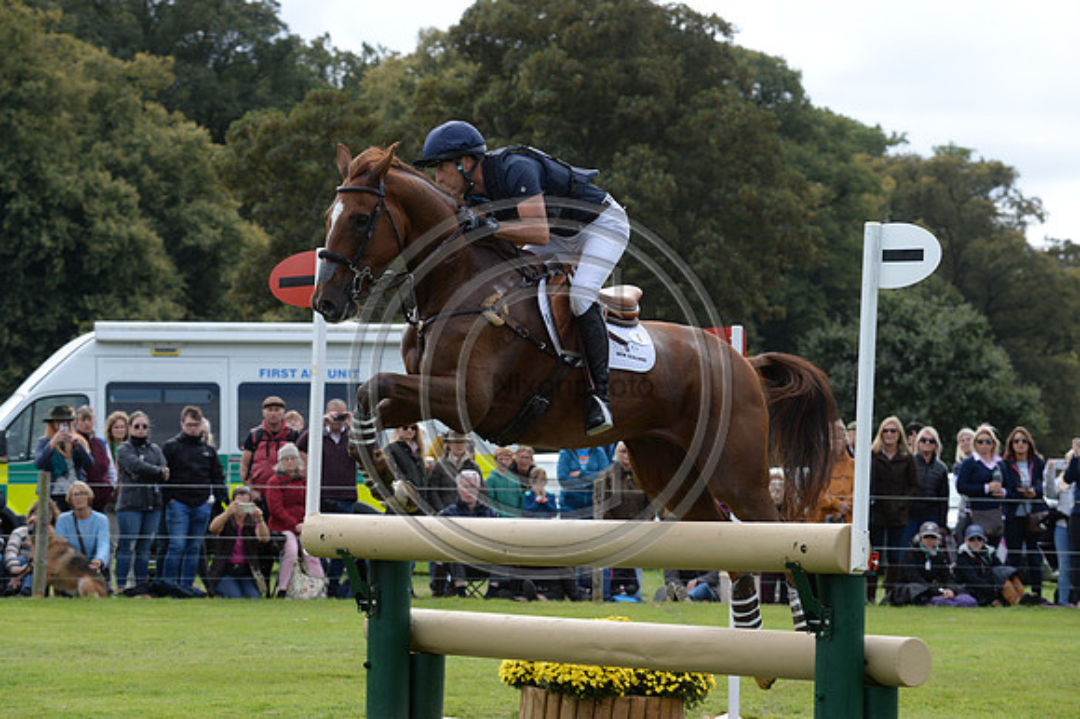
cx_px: 540
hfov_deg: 12.8
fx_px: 4797
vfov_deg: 8.6
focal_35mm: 160
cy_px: 360
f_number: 8
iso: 800
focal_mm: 160
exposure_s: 1/1000
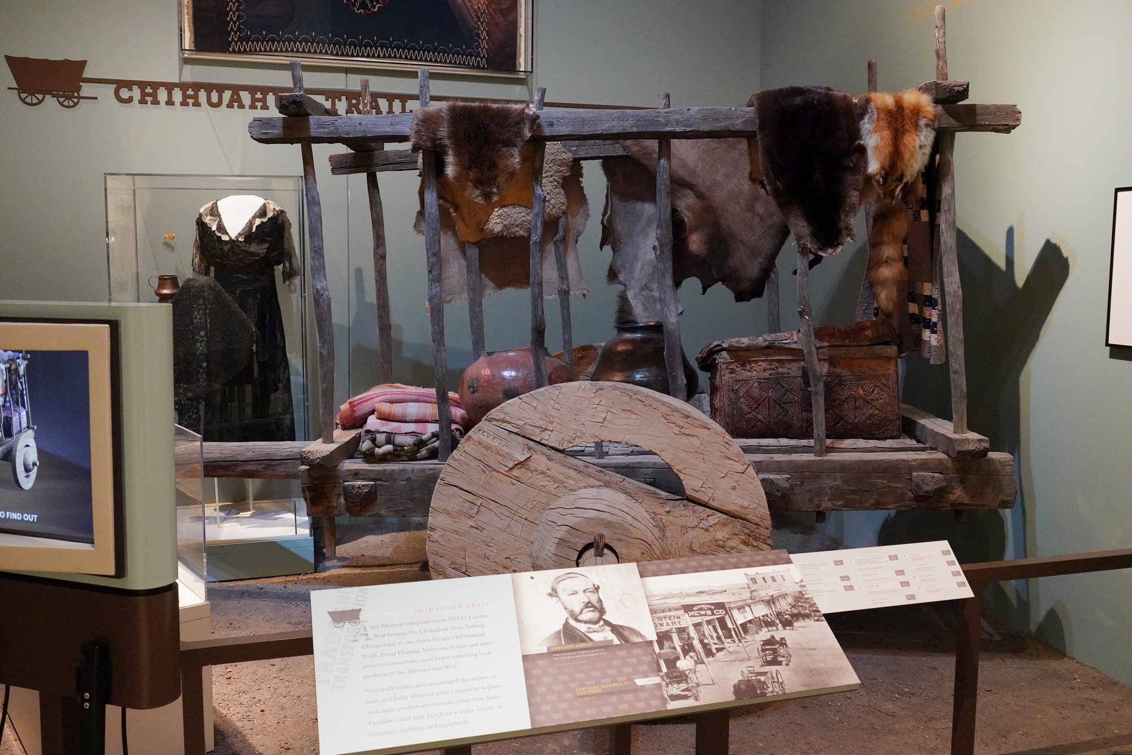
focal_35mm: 28
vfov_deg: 46.4
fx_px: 881
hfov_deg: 65.5
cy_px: 378
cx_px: 566
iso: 10000
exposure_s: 1/80
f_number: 5.6
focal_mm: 28
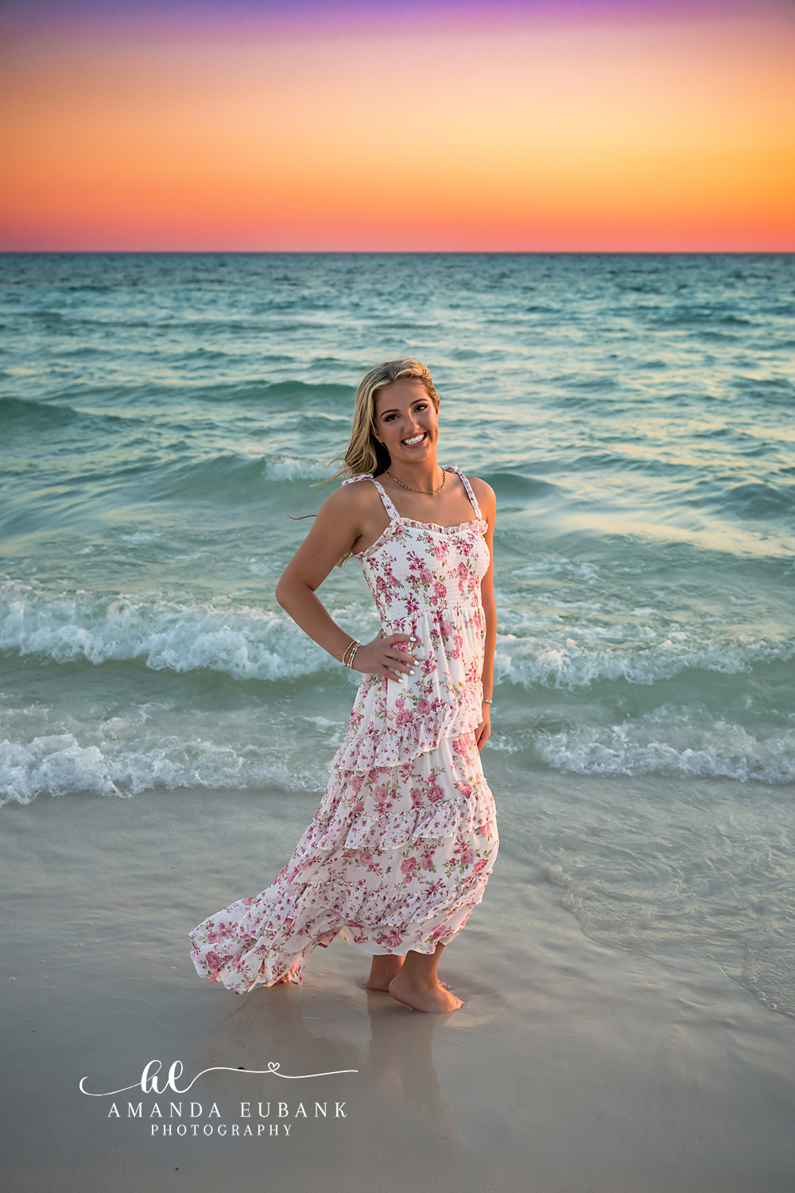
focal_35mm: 40
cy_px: 596
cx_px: 398
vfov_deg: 48.5
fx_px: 1325
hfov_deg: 33.4
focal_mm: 40
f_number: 4.5
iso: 640
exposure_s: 1/640
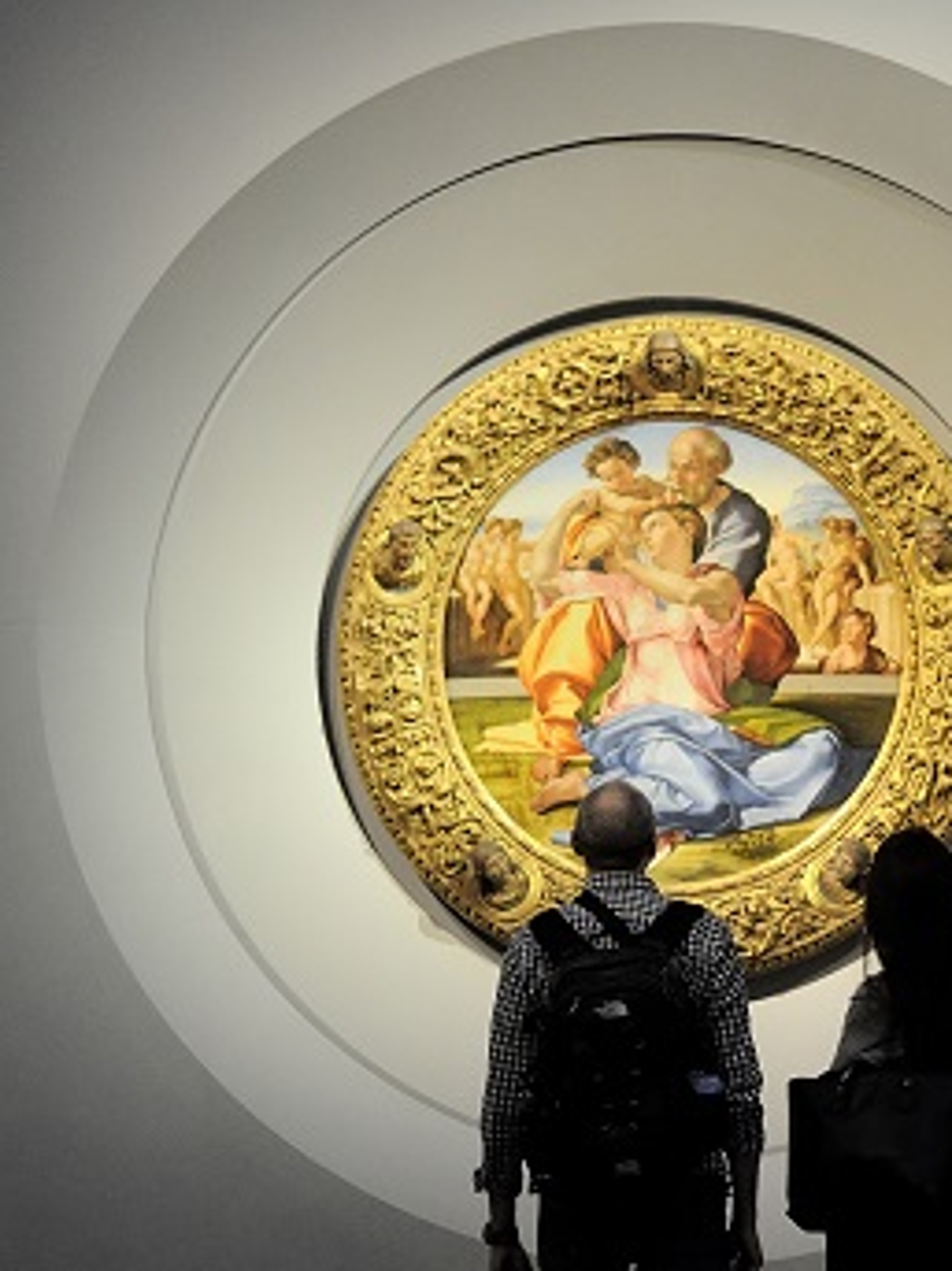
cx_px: 782
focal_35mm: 98
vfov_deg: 20.0
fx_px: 3596
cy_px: 795
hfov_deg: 15.0
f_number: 2.8
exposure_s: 1/250
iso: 4000
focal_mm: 50
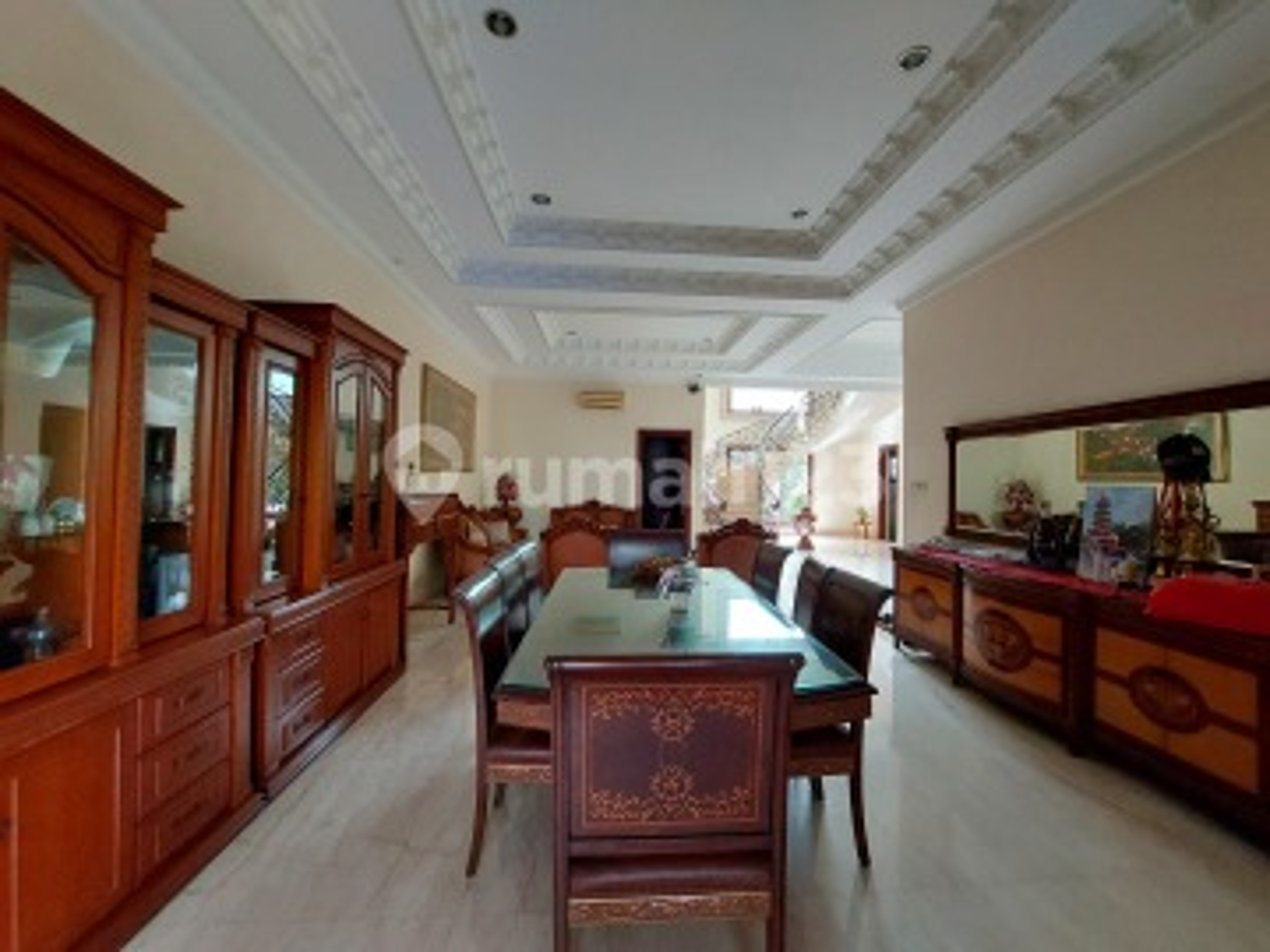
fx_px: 477
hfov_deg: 106.2
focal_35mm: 13
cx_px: 635
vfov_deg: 89.9
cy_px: 476
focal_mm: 1.74
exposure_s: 1/60
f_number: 2.2
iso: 400
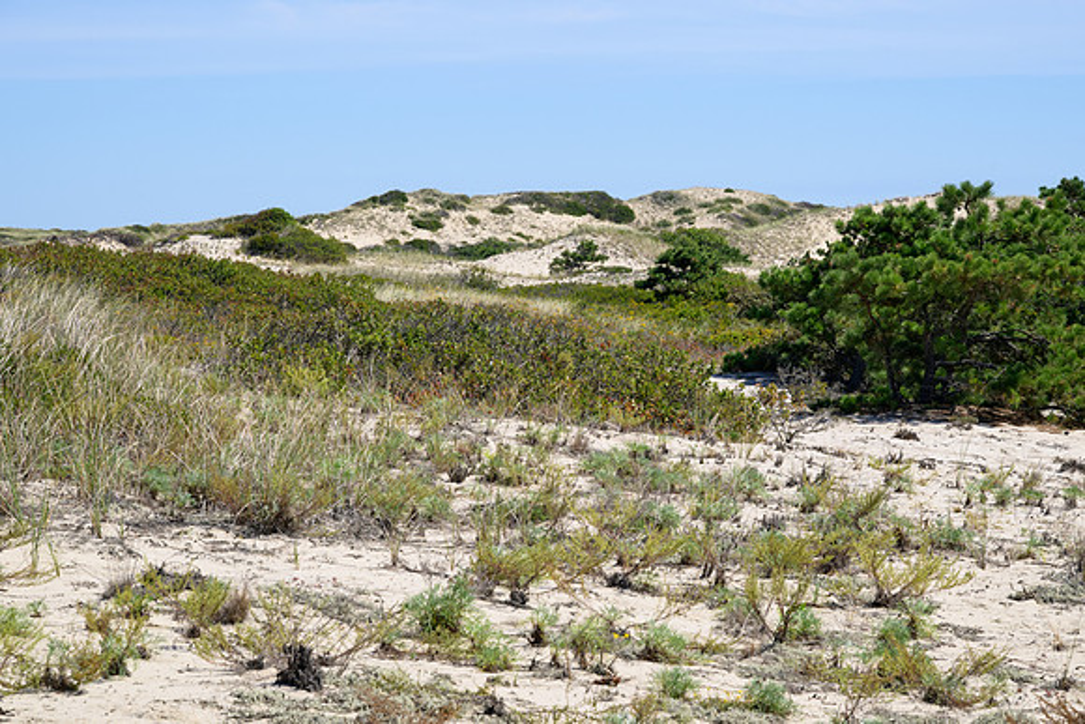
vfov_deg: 11.0
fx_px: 3776
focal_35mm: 125
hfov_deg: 16.4
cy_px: 346
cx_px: 566
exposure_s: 1/500
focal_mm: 120
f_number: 14
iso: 400
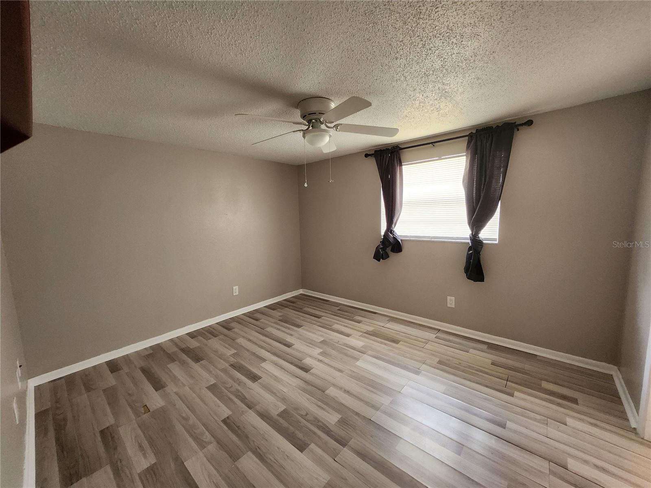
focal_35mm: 13
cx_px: 326
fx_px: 244
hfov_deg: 106.2
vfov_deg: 89.9
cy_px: 244
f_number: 2.2
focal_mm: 1.74
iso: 400
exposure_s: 1/60
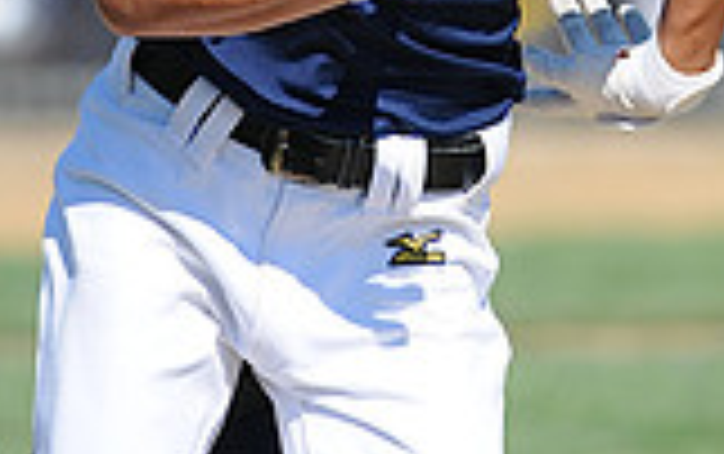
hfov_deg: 1.6
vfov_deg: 1.0
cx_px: 452
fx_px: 25302
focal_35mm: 1281
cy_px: -207
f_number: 4
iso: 200
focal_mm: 300
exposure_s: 1/1600
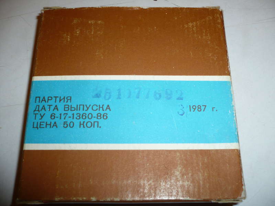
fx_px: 278
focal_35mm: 35
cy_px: 103
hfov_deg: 52.6
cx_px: 138
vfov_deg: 40.7
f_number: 2.8
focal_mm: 5.8
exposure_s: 1/30
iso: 100
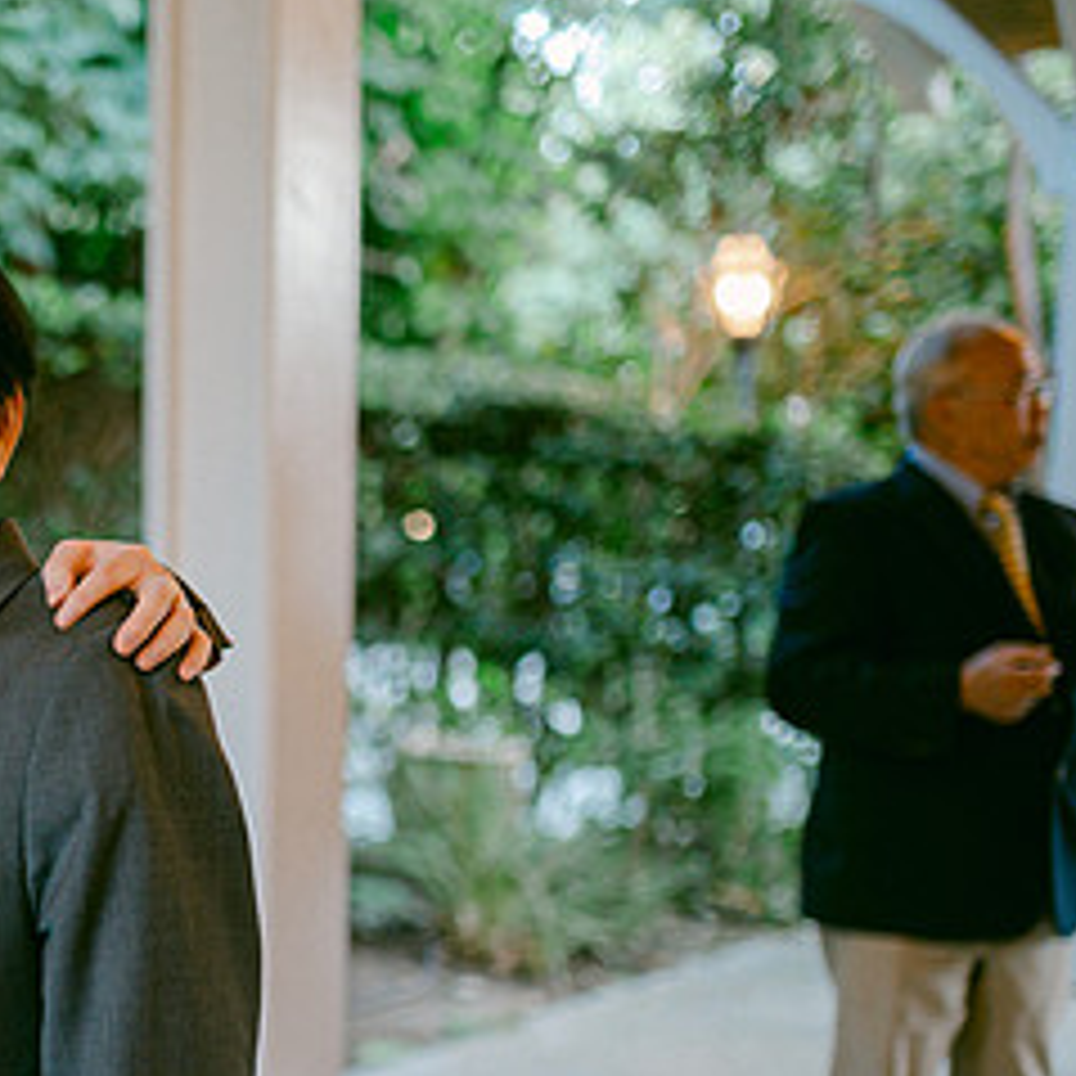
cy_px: 810
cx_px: -144
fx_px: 2532
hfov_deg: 22.5
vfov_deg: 23.7
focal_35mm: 72
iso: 1000
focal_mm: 35
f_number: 1.8
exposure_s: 1/160
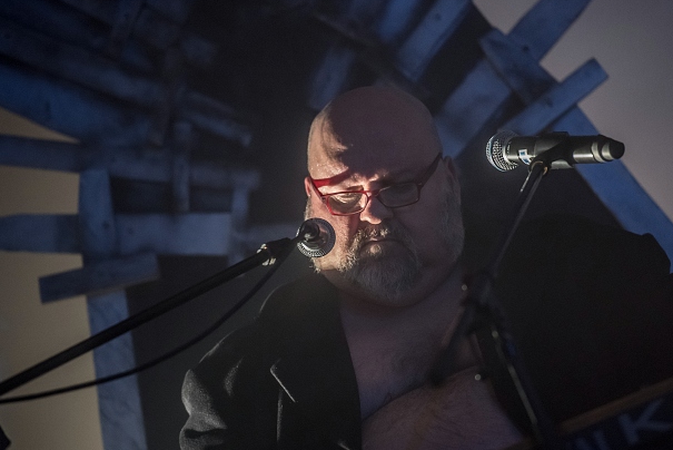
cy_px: 238
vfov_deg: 5.8
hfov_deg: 8.6
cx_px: 374
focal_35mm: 238
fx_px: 4451
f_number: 2.8
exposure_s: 1/100
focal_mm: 200
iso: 3200
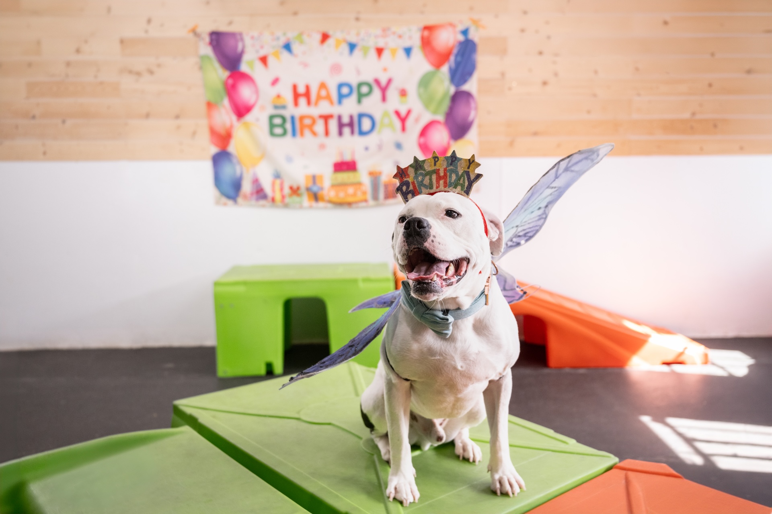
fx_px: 697
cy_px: 257
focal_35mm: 32
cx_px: 386
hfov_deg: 58.0
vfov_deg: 40.5
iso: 1000
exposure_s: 1/400
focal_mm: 32.5
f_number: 3.2
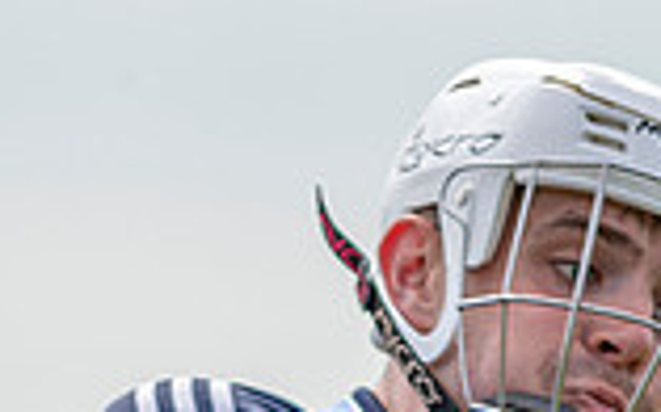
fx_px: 30505
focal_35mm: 1694
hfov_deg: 1.2
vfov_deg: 0.8
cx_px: 404
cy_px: 578
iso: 100
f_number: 2.8
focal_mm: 300
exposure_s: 1/1600
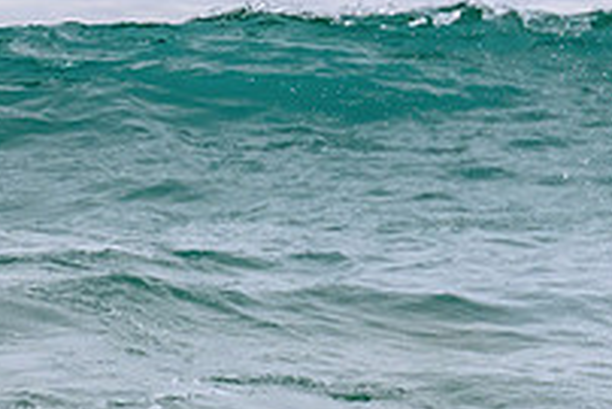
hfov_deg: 1.1
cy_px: 436
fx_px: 31676
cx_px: 804
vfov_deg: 0.7
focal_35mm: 1862
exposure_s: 1/2000
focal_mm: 630
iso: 1000
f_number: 11
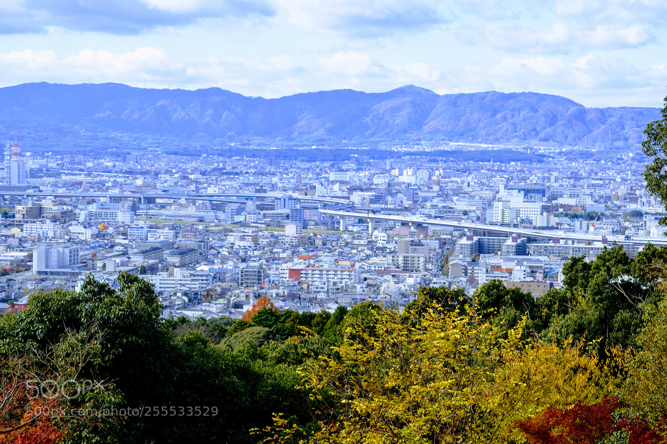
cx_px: 334
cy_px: 222
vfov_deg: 16.5
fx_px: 1528
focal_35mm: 82
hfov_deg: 24.6
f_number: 9
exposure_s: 1/320
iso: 200
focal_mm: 55
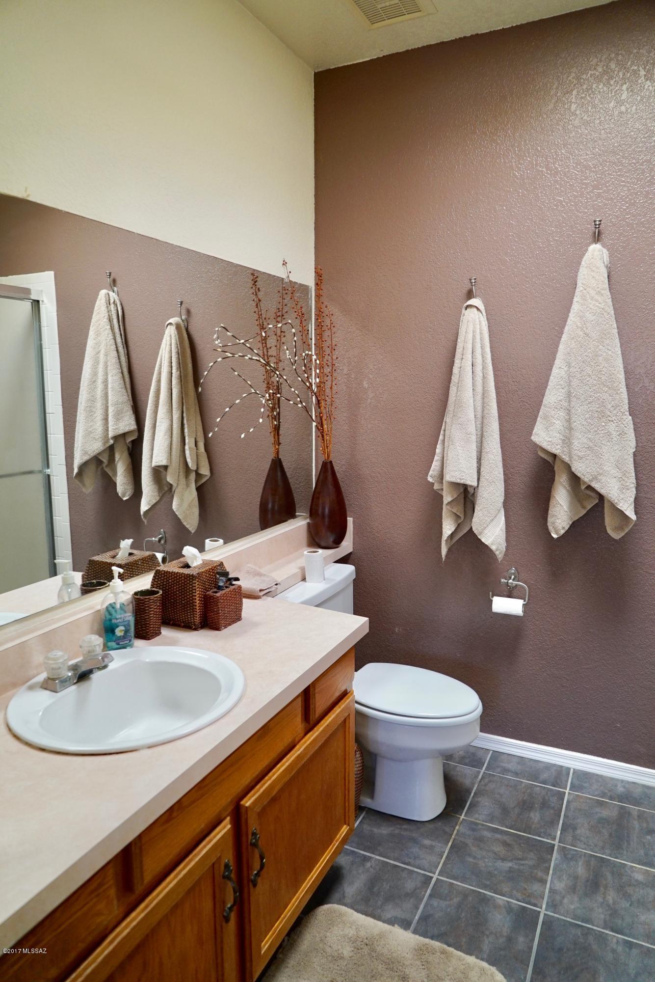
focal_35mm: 24
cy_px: 491
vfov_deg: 73.7
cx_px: 328
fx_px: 654
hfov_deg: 53.2
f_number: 4
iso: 1000
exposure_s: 1/160
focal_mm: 24
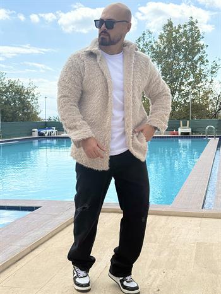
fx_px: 408
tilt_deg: -3.7
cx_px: 110
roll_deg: +0.2
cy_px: 147
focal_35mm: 48
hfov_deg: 30.3
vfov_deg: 39.6
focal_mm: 6.76
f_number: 1.78
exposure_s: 1/6024
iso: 80
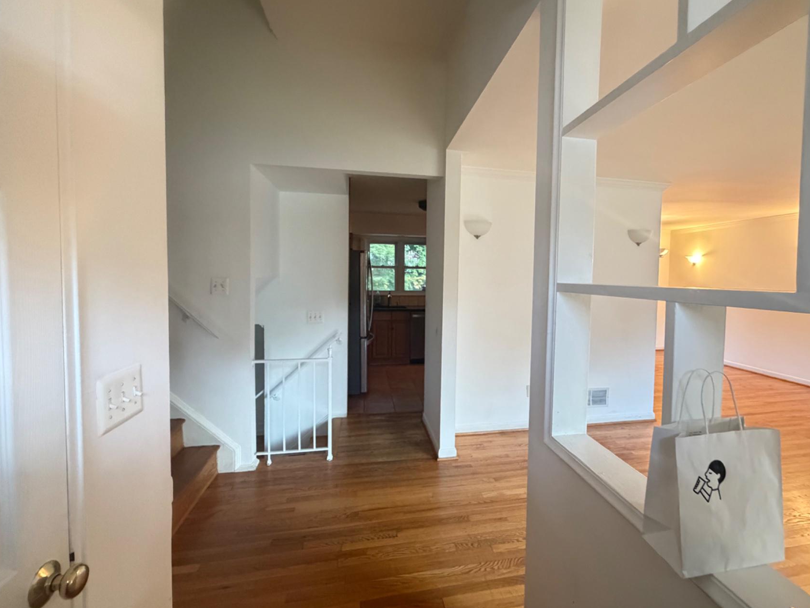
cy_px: 291
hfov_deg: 90.6
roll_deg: -0.6
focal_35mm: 17
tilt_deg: -2.6
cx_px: 455
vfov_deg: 74.7
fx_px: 398
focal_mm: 2.22
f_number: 2.2
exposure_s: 1/60
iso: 800
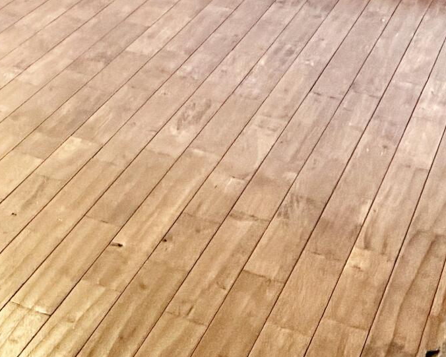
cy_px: -282
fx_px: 1373
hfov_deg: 15.7
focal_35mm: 104
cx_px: -369
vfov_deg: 13.3
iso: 400
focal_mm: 6.76
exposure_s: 1/60
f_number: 1.78
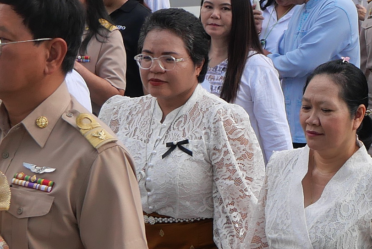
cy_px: 92
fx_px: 1655
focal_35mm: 160
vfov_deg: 8.6
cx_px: 334
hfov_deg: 12.7
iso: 200
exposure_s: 1/640
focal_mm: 17
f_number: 4.5
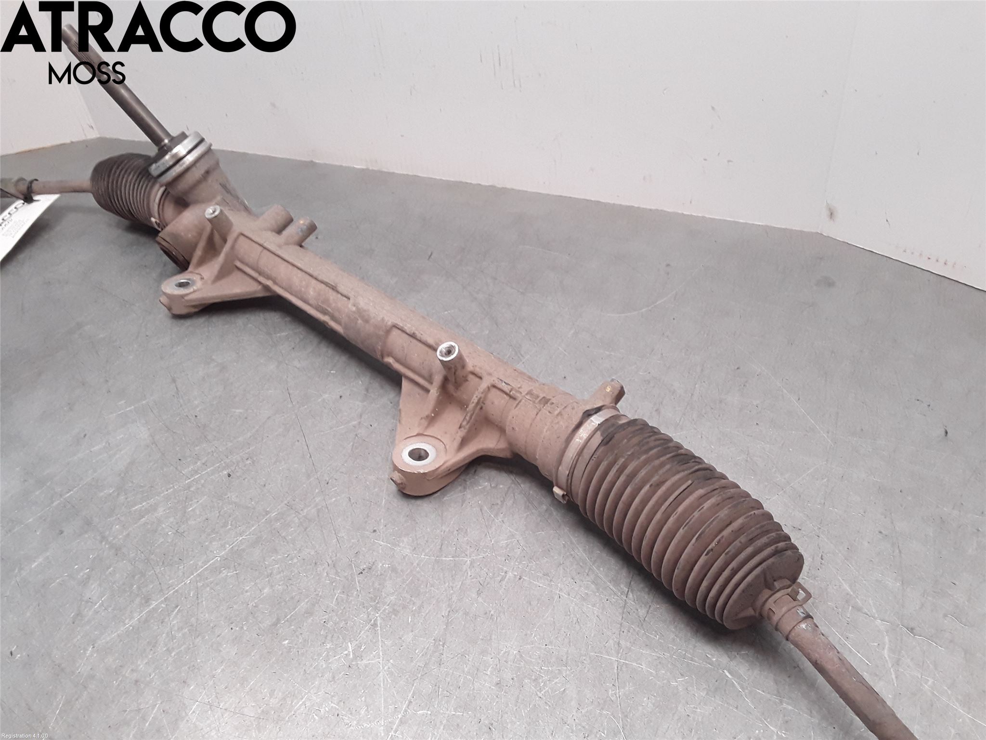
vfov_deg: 49.7
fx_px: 798
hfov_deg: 63.4
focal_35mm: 28
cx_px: 493
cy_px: 370
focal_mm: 2.91
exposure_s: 1/132
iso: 100
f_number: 1.9
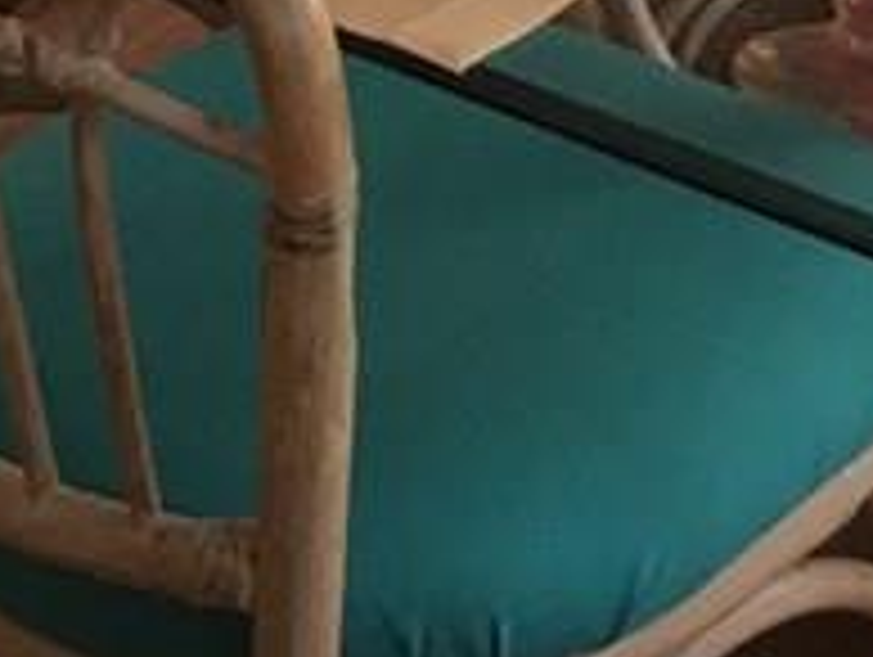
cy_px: -994
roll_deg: +1.0
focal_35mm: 153
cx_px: 418
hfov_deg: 12.9
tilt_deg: -11.7
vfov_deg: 8.7
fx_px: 3863
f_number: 2.2
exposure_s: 1/30
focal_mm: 4.15
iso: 80
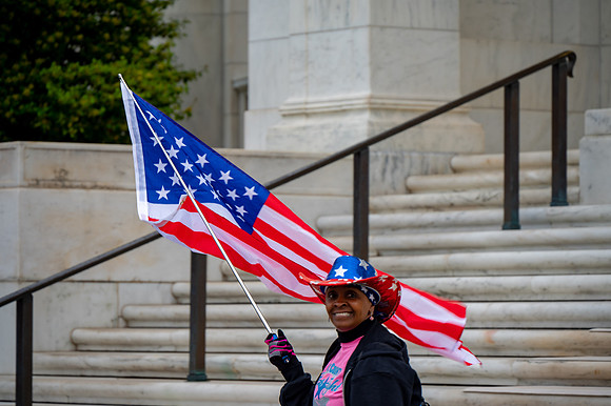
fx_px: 3392
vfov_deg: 6.9
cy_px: 203
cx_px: 306
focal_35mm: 200
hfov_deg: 10.3
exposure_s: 1/100
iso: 100
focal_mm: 200
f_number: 6.3
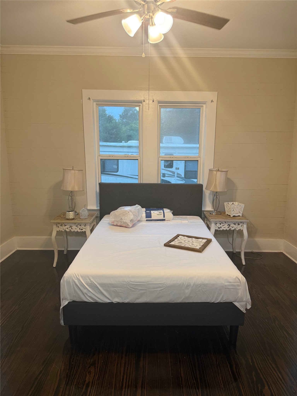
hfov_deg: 56.8
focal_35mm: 24
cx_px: 148
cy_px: 198
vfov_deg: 71.6
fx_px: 275
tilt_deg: -9.2
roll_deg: -1.3
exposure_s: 1/60
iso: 200
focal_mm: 6.76
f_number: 1.78
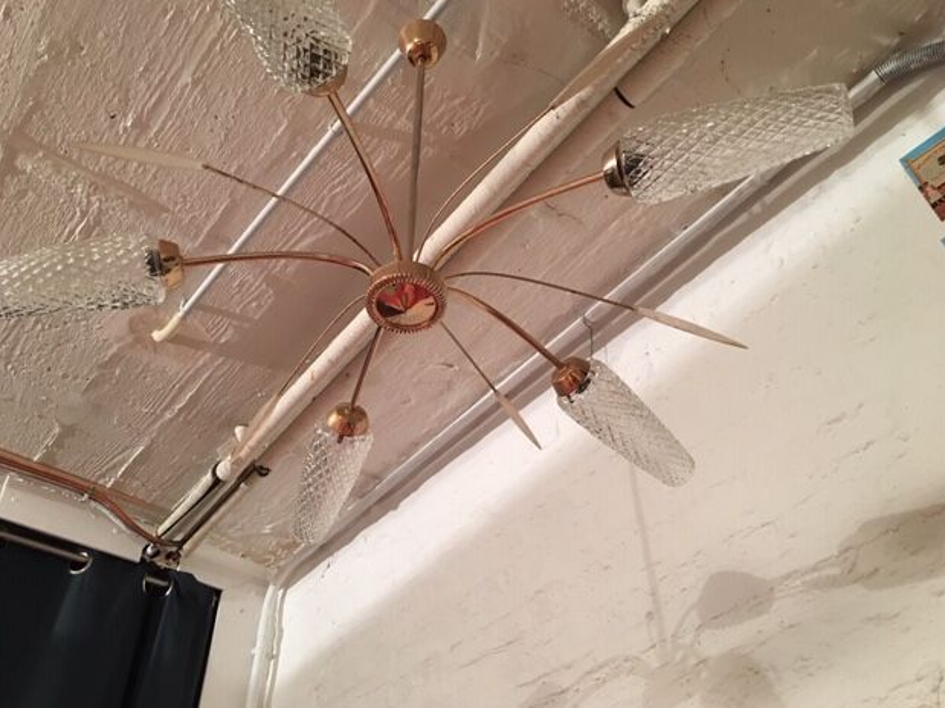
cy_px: 354
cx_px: 461
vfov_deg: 46.8
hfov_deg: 60.0
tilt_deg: +44.2
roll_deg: +0.3
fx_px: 819
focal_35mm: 30
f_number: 2.2
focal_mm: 4.15
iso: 80
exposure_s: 1/17
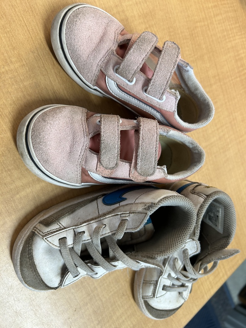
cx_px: 123
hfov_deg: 53.1
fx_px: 246
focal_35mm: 26
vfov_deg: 67.3
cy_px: 164
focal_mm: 5.7
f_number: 1.5
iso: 100
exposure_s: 1/60
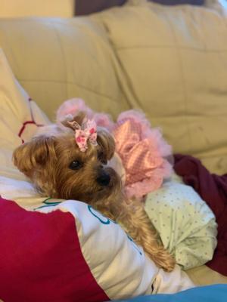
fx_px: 455
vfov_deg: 36.8
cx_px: 114
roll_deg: +2.1
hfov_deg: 28.0
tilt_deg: -19.2
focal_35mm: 52
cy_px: 151
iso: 640
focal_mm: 6
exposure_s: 1/30
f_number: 2.4
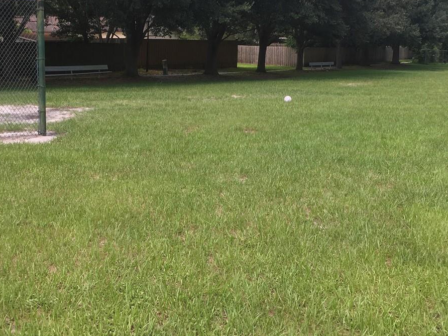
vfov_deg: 27.9
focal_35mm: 52
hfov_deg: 36.8
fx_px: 673
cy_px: 121
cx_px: 212
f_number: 2.2
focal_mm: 4.15
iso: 25
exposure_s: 1/366
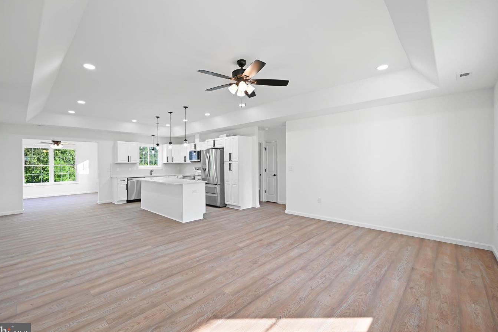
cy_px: 164
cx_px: 240
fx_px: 207
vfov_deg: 77.3
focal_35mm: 15
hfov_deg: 100.4
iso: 250
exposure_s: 1/60
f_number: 4.5
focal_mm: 14
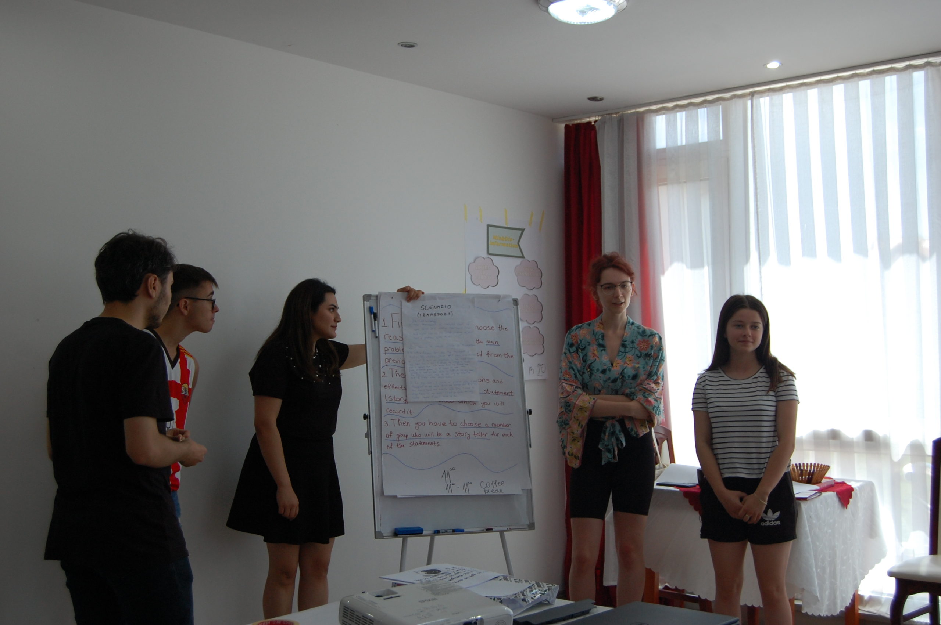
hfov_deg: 43.6
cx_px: 470
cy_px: 312
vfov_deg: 29.8
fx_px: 1175
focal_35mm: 45
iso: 400
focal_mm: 30
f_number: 5.6
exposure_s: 1/125
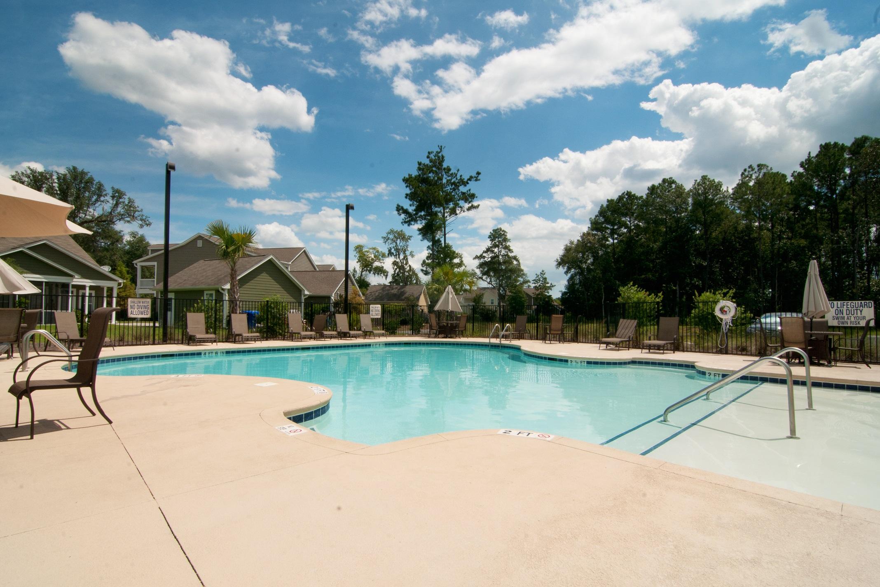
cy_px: 294
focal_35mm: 16
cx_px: 440
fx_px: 403
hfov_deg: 95.0
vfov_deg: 72.1
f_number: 18
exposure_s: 1/160
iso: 200
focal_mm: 11
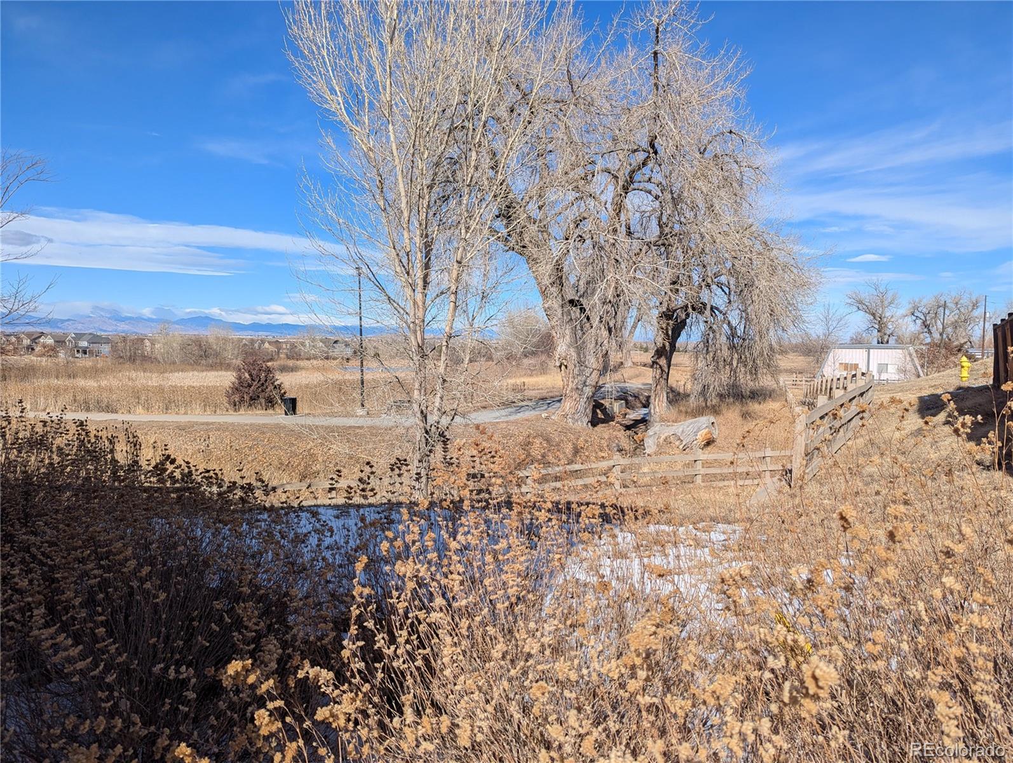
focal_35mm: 24
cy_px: 382
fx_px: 703
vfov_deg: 56.9
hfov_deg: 71.5
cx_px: 506
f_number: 1.85
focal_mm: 6.81
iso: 47
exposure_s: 1/2410
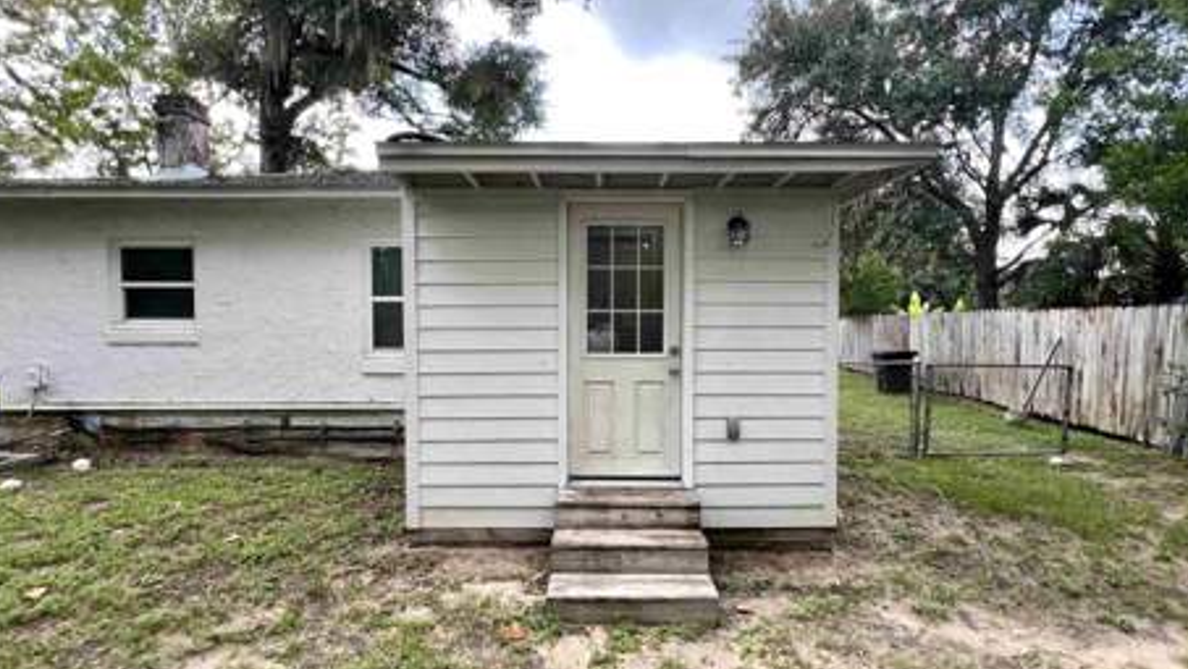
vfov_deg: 70.5
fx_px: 473
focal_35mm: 15
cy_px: 344
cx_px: 601
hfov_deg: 103.0
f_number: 1.8
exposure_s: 1/99
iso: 50
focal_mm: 1.57
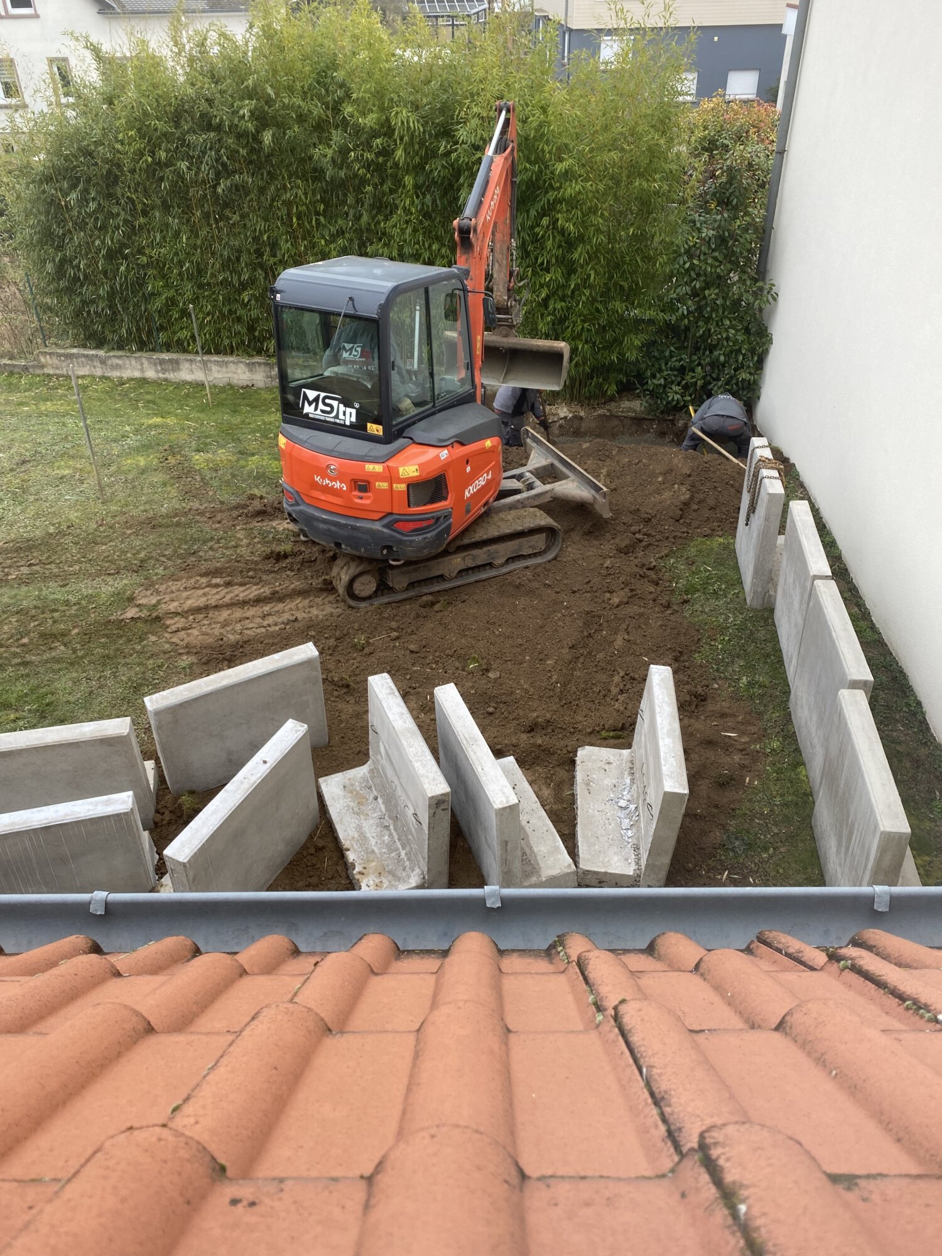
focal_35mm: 26
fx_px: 943
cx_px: 471
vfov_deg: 67.3
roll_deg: +0.7
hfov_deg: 53.1
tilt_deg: -36.1
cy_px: 628
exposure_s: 1/162
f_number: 1.8
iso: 32
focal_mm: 4.25
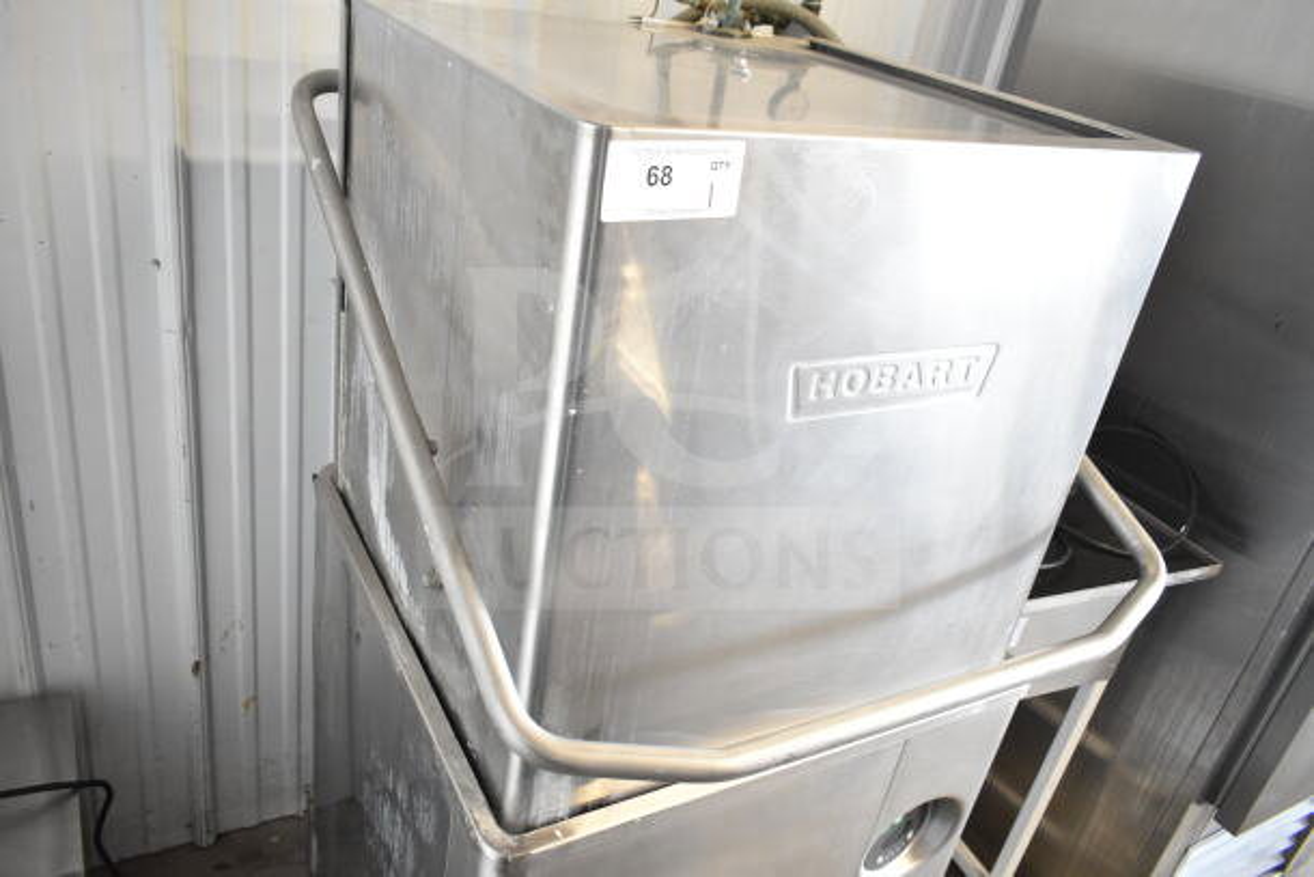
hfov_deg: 67.4
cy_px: 438
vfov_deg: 48.0
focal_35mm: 27
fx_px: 986
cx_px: 657
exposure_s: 1/60
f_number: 4
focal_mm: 18
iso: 1600
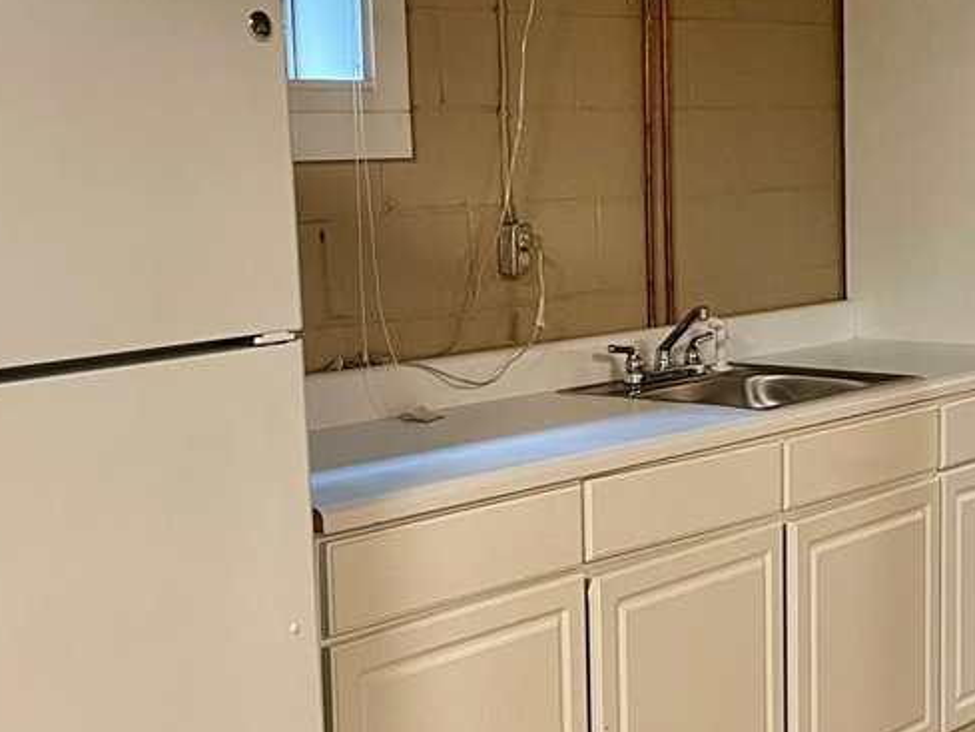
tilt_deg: -7.3
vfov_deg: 21.6
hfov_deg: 28.5
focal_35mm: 68
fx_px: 1916
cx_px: 608
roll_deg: +1.0
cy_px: 435
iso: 320
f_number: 1.6
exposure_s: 1/60
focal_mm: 4.2
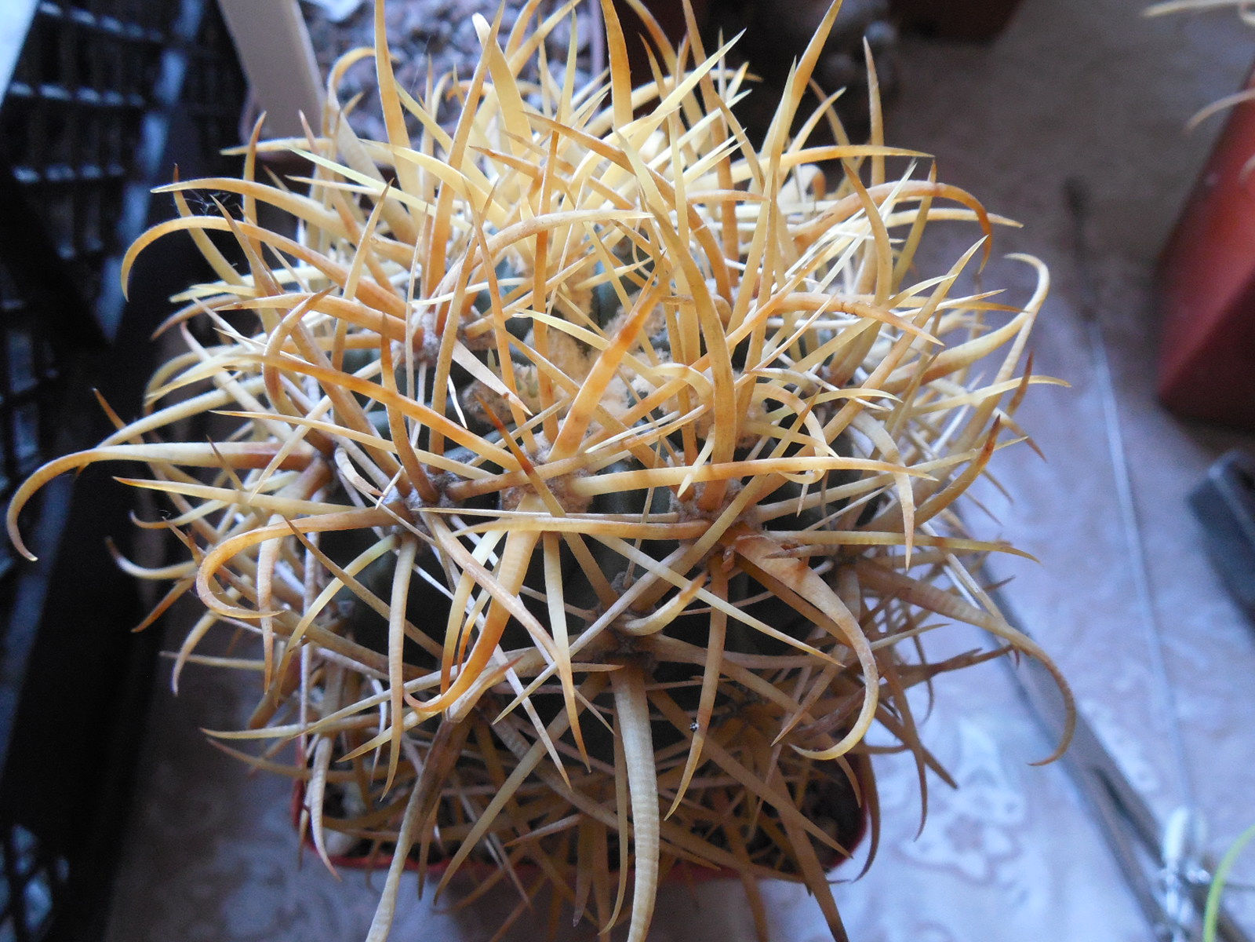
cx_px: 628
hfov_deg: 58.4
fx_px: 1124
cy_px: 471
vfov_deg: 45.4
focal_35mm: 31
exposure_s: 1/8
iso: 560
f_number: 3.6
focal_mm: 5.6
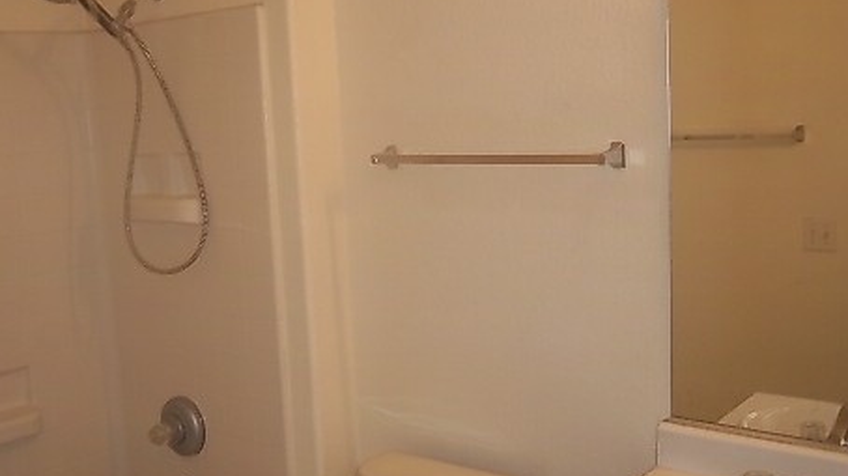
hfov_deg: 47.3
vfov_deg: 27.7
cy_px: 230
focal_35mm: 43
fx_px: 967
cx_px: 374
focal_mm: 5.1
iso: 64
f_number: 3.5
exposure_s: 1/30
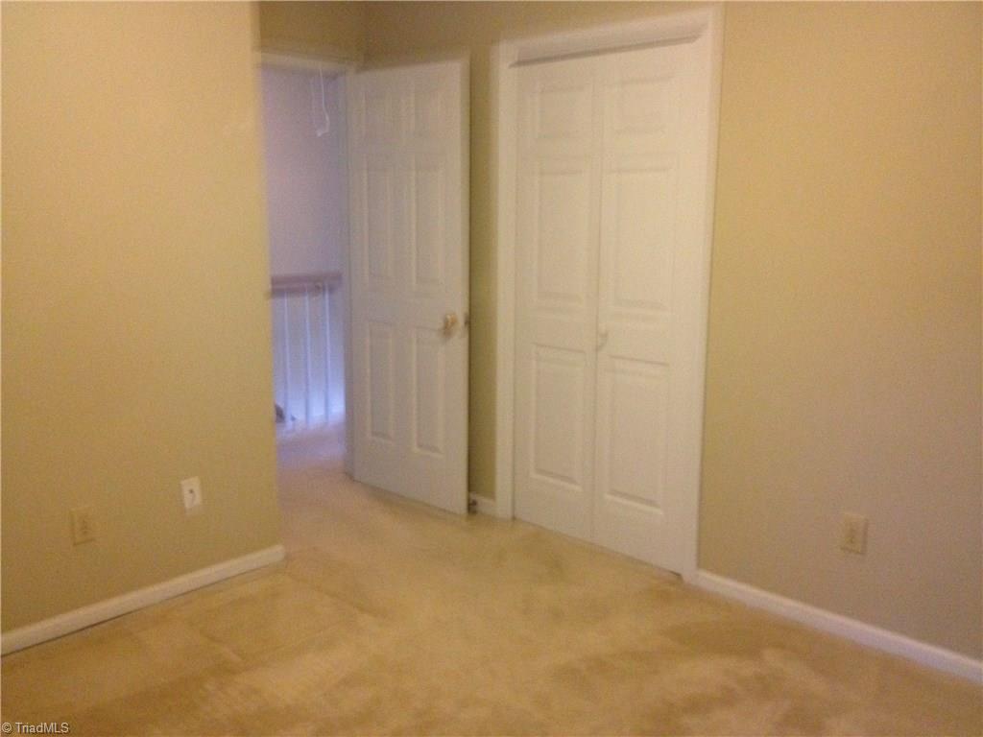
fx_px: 994
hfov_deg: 52.6
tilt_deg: -9.0
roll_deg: +0.5
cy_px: 368
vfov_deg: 40.7
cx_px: 492
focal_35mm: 35
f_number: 2.4
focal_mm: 4.28
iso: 320
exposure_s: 1/20
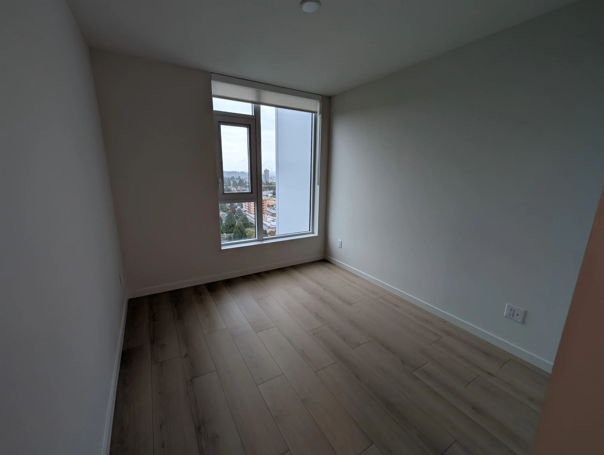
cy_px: 228
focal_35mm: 13
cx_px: 302
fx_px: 227
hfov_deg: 106.1
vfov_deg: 90.1
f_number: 2.2
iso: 61
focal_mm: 1.95
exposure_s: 1/120
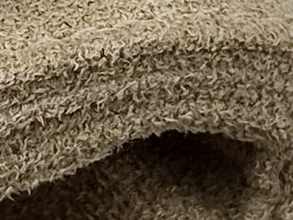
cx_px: -174
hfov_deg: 7.9
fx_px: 2065
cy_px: -58
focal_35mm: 244
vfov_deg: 6.1
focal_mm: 6.76
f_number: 1.78
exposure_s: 1/392
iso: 64
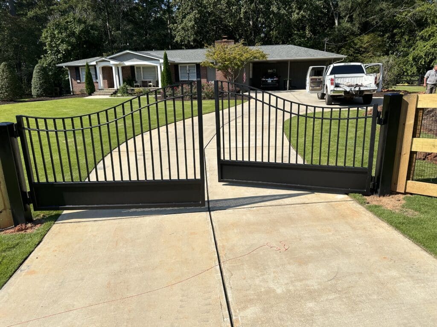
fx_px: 303
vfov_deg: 56.8
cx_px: 218
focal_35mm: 24
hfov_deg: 71.6
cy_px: 164
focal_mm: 6.86
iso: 80
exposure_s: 1/5263
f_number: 1.78
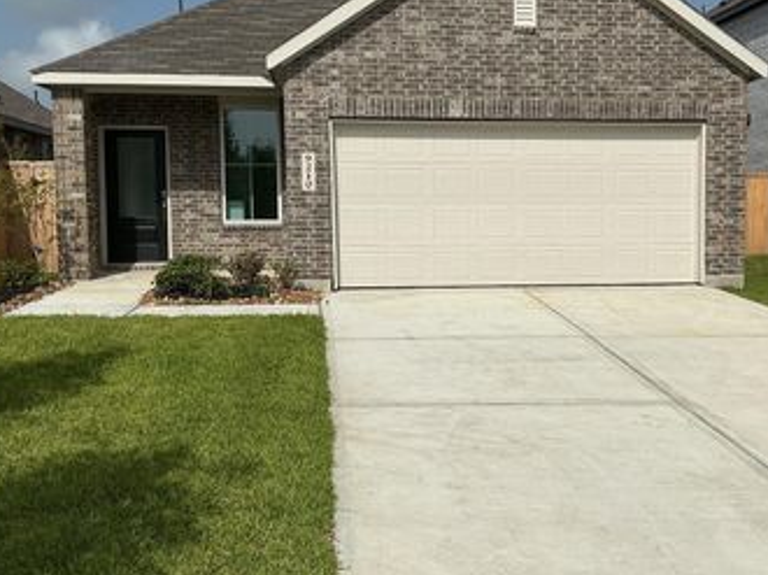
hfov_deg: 42.7
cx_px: 475
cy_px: 271
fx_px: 975
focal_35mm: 44
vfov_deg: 32.8
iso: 25
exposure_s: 1/5263
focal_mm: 3
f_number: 1.8
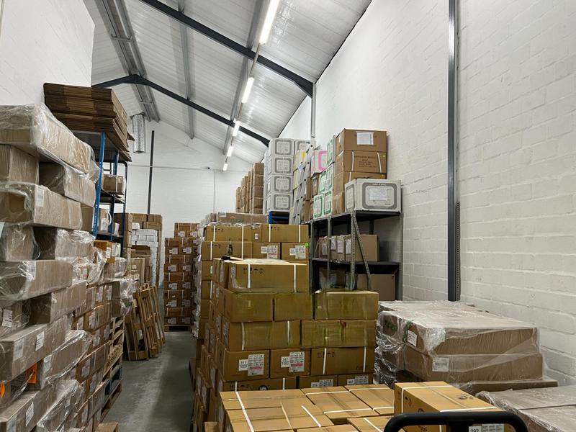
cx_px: 288
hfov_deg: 67.3
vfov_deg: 53.1
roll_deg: -2.4
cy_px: 216
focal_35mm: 26
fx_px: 433
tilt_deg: +3.3
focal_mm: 5.1
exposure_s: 1/50
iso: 125
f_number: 1.6
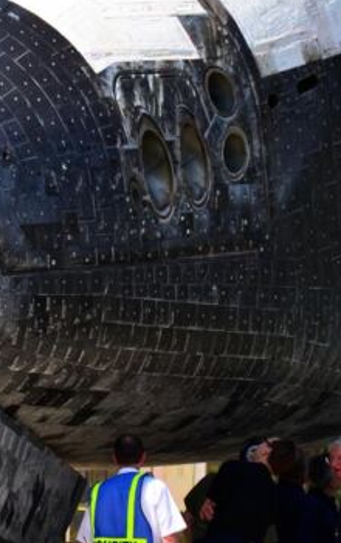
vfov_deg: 4.4
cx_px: -29
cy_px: 220
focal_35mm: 472
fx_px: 7004
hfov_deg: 2.8
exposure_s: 1/1000
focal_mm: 170
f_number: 5.6
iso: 200
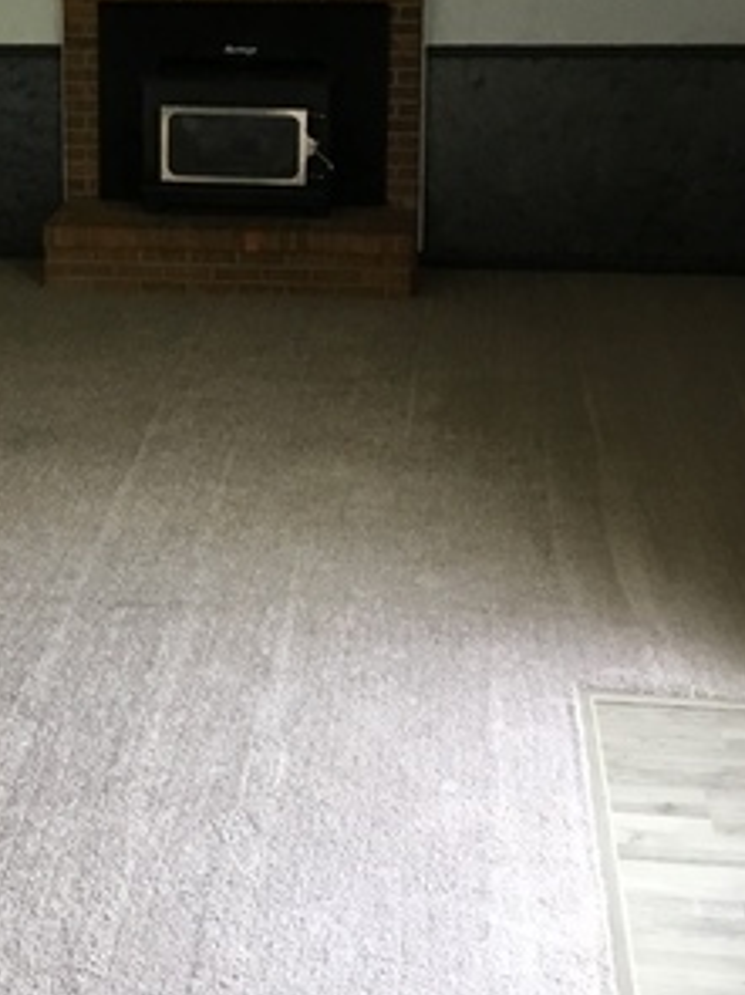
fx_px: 2010
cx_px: 54
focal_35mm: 70
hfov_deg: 20.5
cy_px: 218
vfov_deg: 27.3
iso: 80
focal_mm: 3.3
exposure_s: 1/30
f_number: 2.4
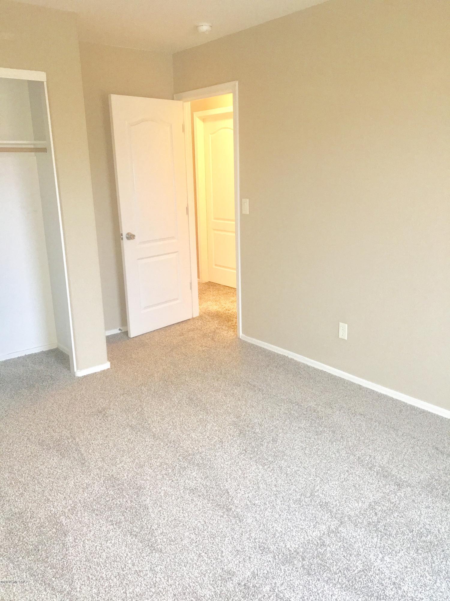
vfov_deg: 61.7
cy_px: 300
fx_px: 503
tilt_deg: -14.1
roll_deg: +2.1
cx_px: 225
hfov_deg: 48.2
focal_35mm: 29
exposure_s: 1/16
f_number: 2.2
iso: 160
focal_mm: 4.15
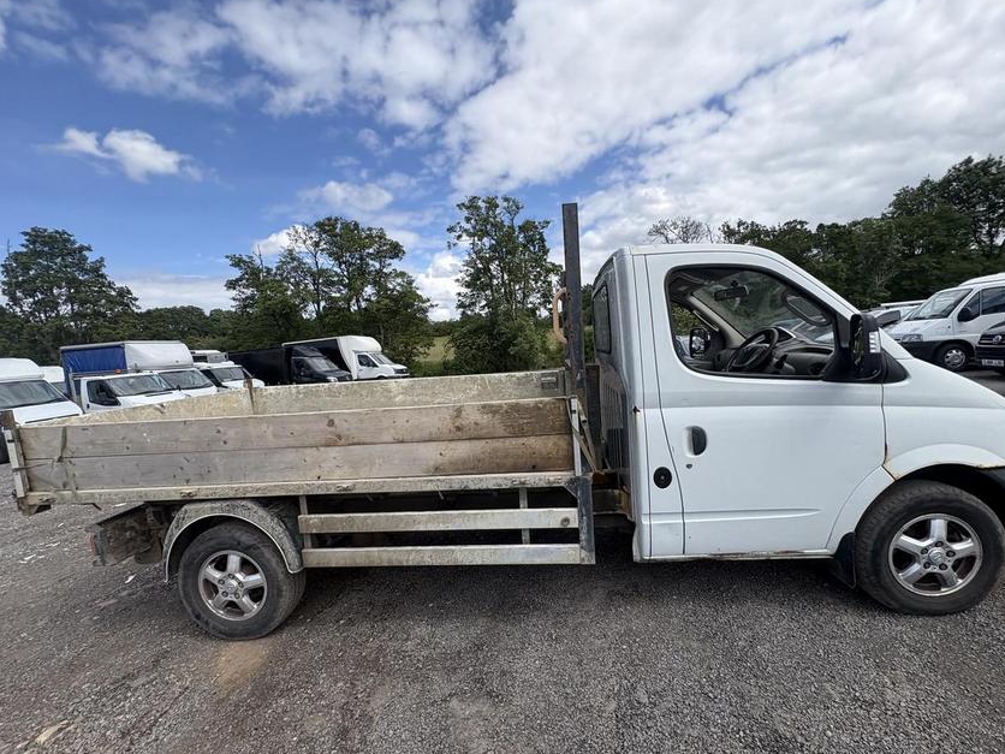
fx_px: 435
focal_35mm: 15
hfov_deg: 98.1
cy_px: 388
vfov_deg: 81.7
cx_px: 518
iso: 50
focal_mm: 2.22
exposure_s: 1/1567
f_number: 2.2
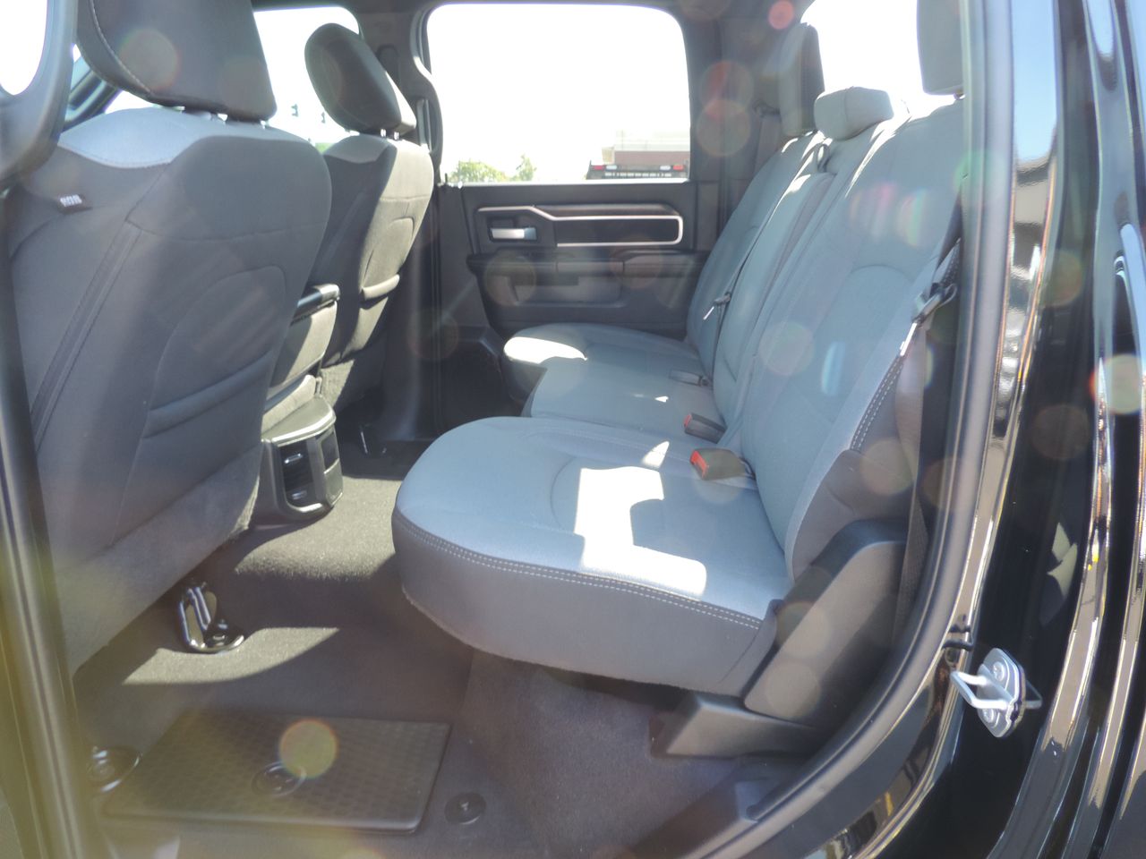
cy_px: 430
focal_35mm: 24
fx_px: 795
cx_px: 573
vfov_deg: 56.8
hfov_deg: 71.6
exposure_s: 1/30
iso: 125
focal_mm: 4.3
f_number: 3
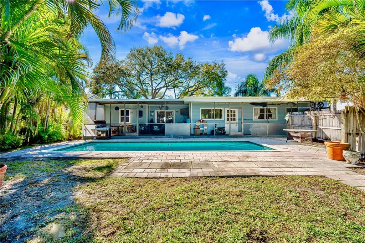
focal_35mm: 16
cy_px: 122
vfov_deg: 73.7
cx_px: 182
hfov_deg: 96.8
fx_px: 162
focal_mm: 16
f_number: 9
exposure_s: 1/250
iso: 125
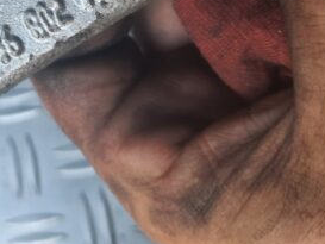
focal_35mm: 55
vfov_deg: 25.3
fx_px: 517
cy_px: 2
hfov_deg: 33.1
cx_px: 32
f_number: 2
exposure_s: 1/50
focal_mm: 4.6
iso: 40
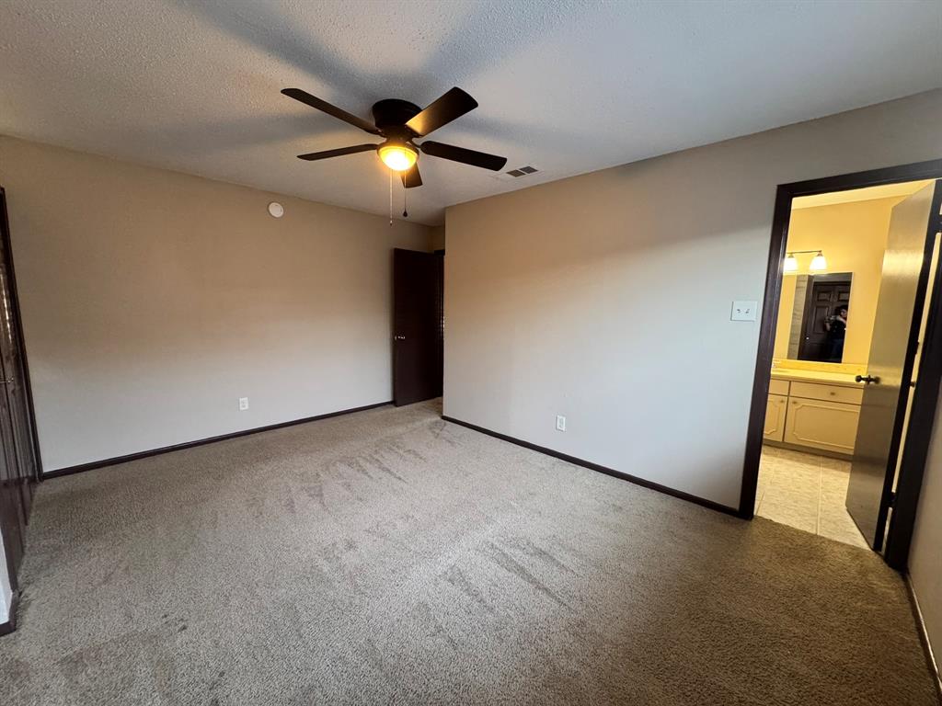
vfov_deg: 85.7
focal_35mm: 14
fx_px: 381
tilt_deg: -6.8
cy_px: 353
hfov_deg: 102.1
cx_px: 471
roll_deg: -1.2
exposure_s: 1/60
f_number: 2.2
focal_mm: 2.22
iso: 320
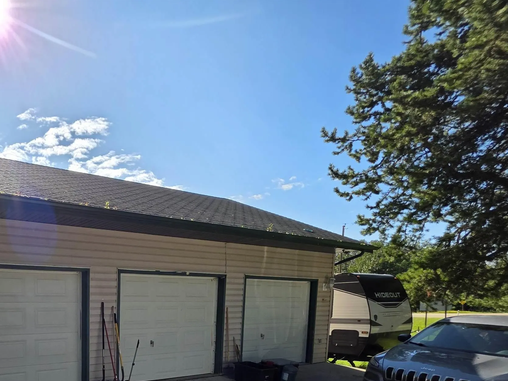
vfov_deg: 49.8
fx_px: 352
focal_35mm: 24
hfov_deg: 60.8
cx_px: 53
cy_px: 351
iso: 40
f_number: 1.9
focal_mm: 2.2
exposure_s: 1/1809
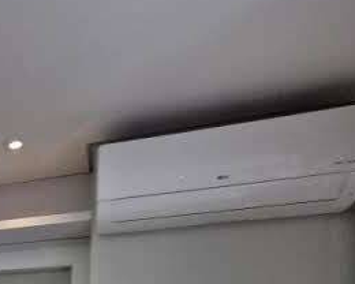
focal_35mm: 39
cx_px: -48
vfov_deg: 28.8
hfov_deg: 37.9
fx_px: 410
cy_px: 395
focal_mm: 1.74
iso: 80
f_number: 2.2
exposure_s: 1/120
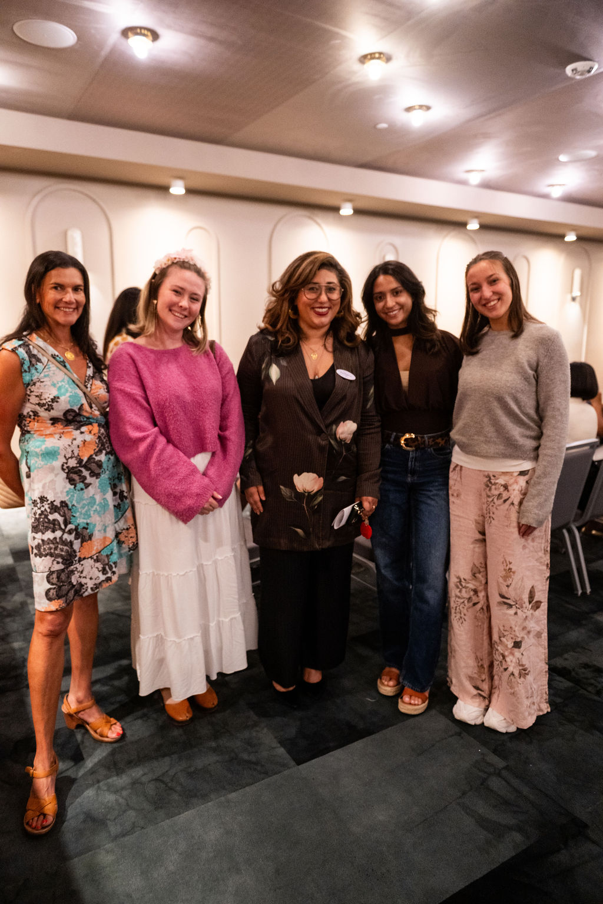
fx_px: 603
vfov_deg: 73.7
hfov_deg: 53.1
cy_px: 452
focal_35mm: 24
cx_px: 302
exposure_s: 1/100
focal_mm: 24
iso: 1600
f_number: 2.8
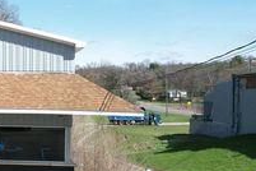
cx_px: -69
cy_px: 89
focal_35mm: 70
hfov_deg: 25.3
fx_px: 498
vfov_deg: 19.5
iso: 100
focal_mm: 8.38
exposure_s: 1/1250
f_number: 2.8
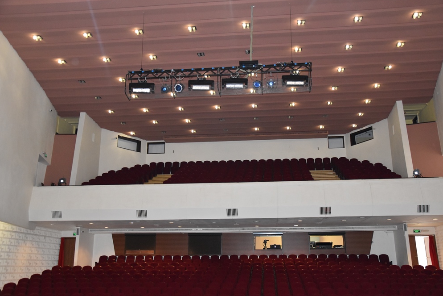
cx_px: 218
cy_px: 148
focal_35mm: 34
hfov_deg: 55.8
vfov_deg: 38.9
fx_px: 418
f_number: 3.8
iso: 2800
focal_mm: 22
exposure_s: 1/60
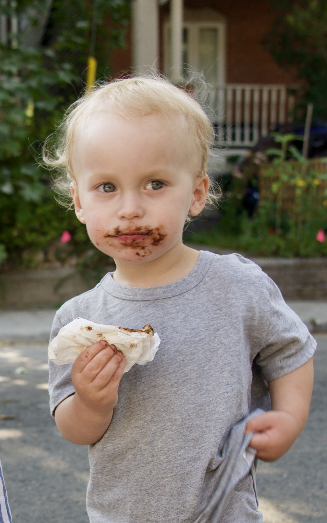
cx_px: 166
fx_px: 356
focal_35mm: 25
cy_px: 262
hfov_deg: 49.3
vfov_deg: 72.5
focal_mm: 24
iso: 100
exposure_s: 1/80
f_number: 4
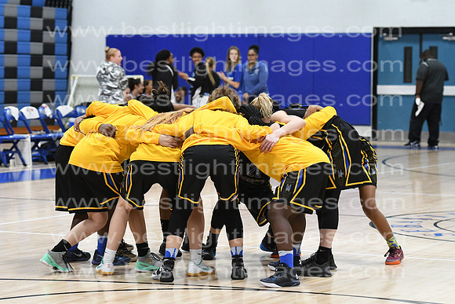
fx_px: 1631
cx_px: 228
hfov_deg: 15.9
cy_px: 152
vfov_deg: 10.6
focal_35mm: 129
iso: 5000
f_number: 3.5
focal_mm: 86
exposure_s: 1/640
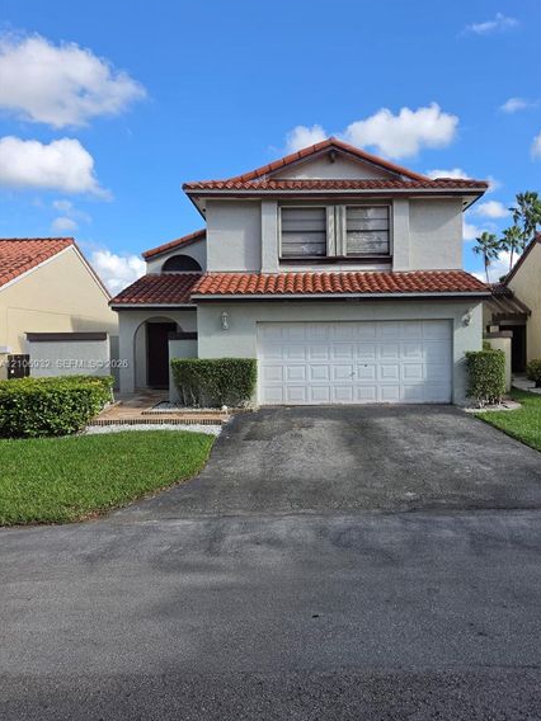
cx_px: 315
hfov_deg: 51.1
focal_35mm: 27
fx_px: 563
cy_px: 365
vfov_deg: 65.3
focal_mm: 5.4
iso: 80
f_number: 1.8
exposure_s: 1/3363
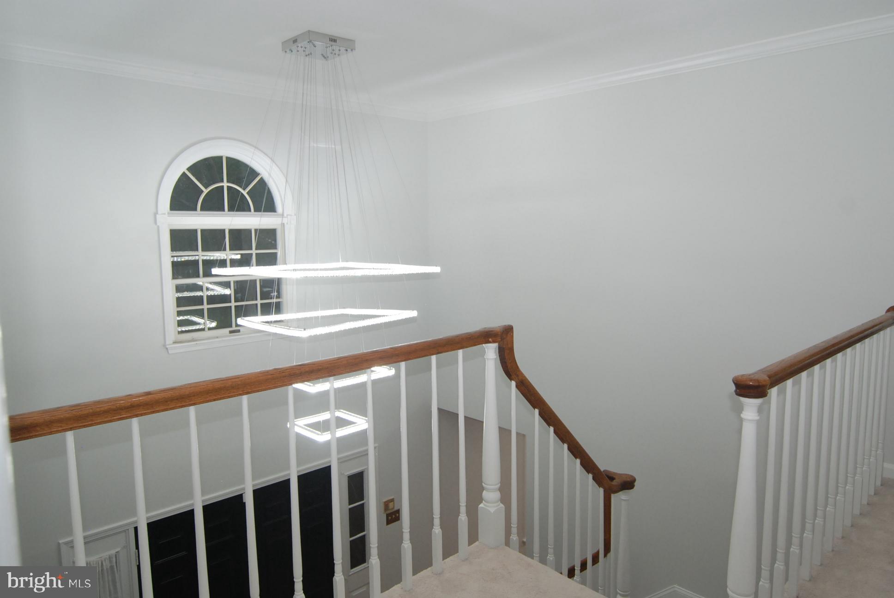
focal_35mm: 24
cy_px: 299
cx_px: 447
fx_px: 597
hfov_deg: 73.7
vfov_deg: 53.3
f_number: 7.1
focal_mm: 16
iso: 800
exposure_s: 1/125
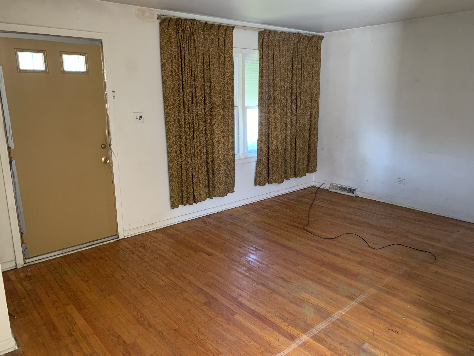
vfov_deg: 53.1
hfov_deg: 67.3
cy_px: 178
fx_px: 356
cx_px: 237
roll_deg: +0.6
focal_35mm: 26
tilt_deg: -11.4
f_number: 1.8
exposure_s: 1/40
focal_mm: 4.25
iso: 320
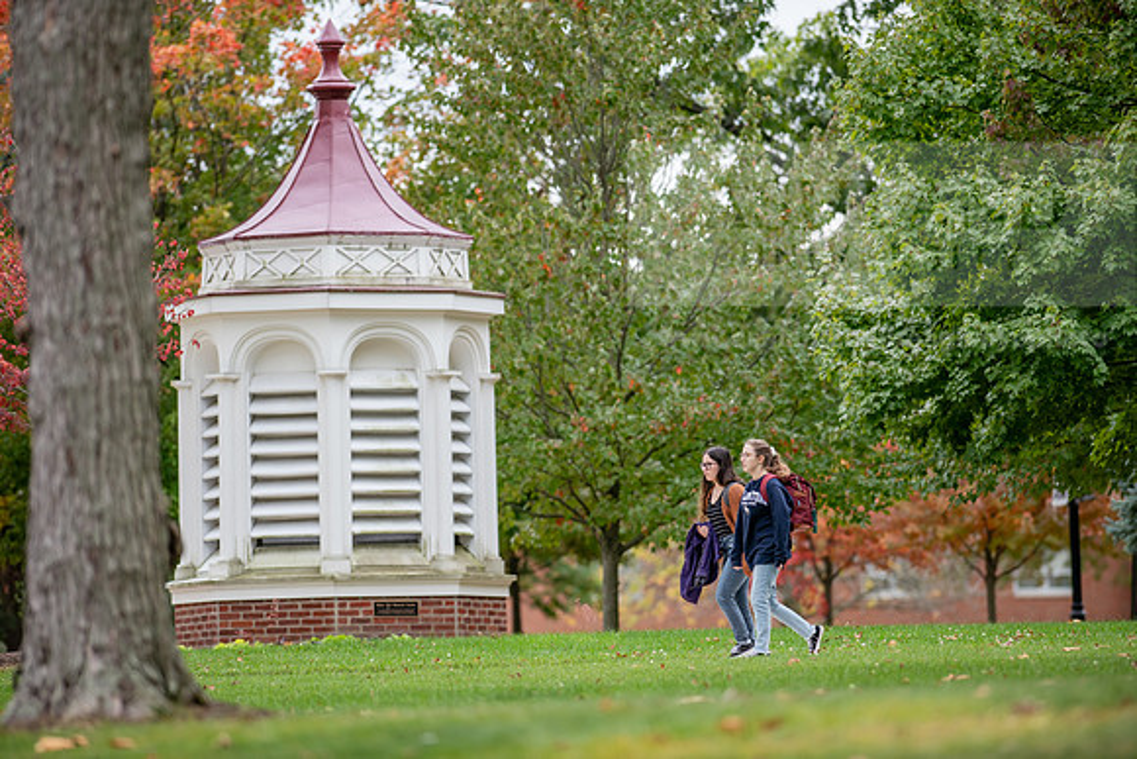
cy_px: 380
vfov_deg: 4.6
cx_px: 568
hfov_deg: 6.9
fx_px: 9477
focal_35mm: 300
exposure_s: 1/500
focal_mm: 300
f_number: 3.5
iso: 250
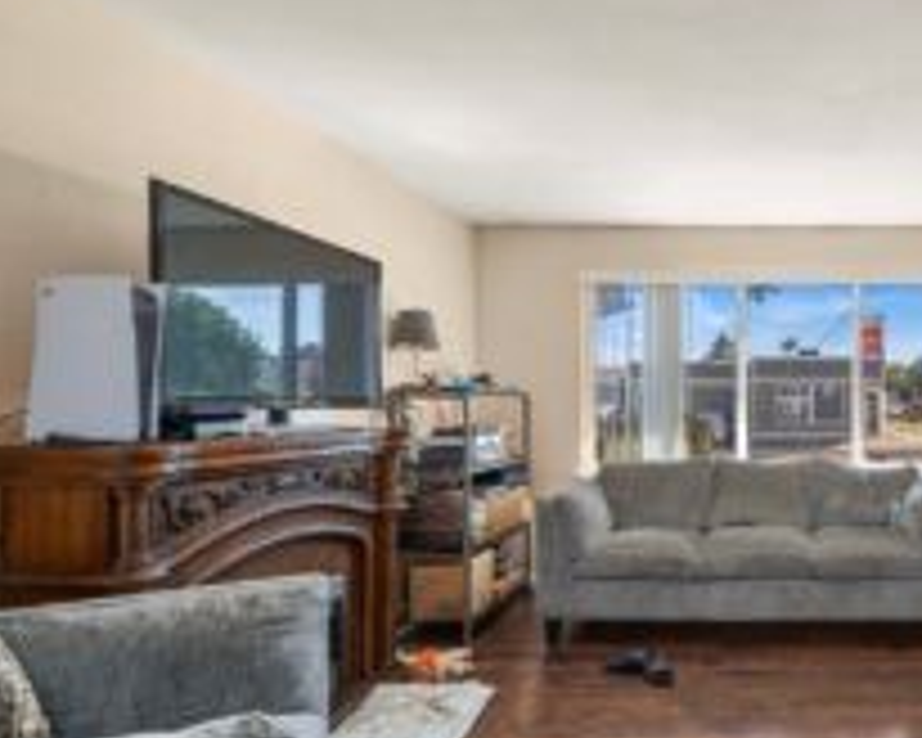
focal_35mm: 22
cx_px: 787
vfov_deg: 63.0
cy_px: 403
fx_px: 600
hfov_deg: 65.3
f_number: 8
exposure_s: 1/20
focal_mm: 12
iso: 1000
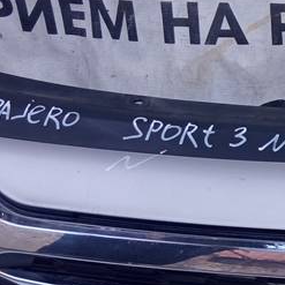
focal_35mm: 99
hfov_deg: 15.9
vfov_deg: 17.4
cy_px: 226
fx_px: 922
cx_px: 442
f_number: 2.2
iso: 149
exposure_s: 1/100
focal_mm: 3.79
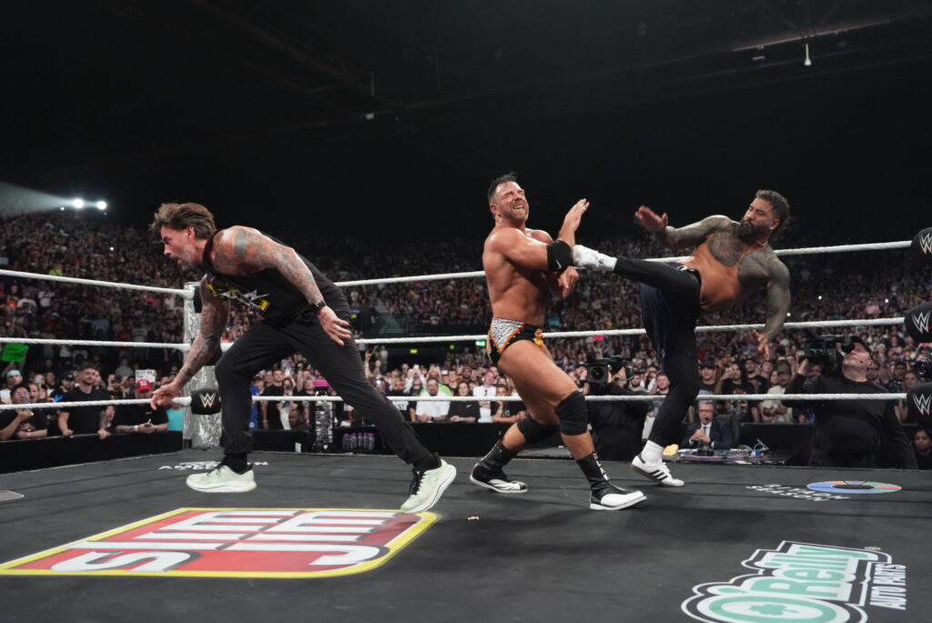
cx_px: 466
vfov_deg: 39.0
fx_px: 881
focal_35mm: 34
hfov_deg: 55.7
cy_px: 312
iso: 5000
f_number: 3.2
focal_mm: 34
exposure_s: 1/800
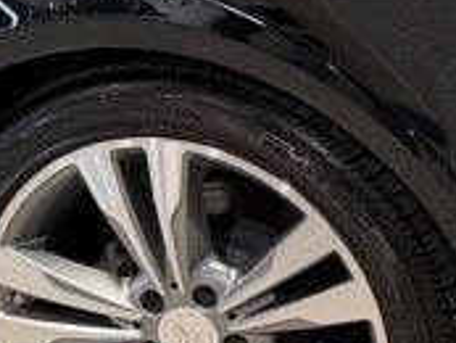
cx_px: 1194
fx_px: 1872
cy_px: -103
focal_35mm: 142
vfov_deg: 10.2
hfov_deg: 11.0
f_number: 1.78
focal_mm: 6.76
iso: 80
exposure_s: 1/120
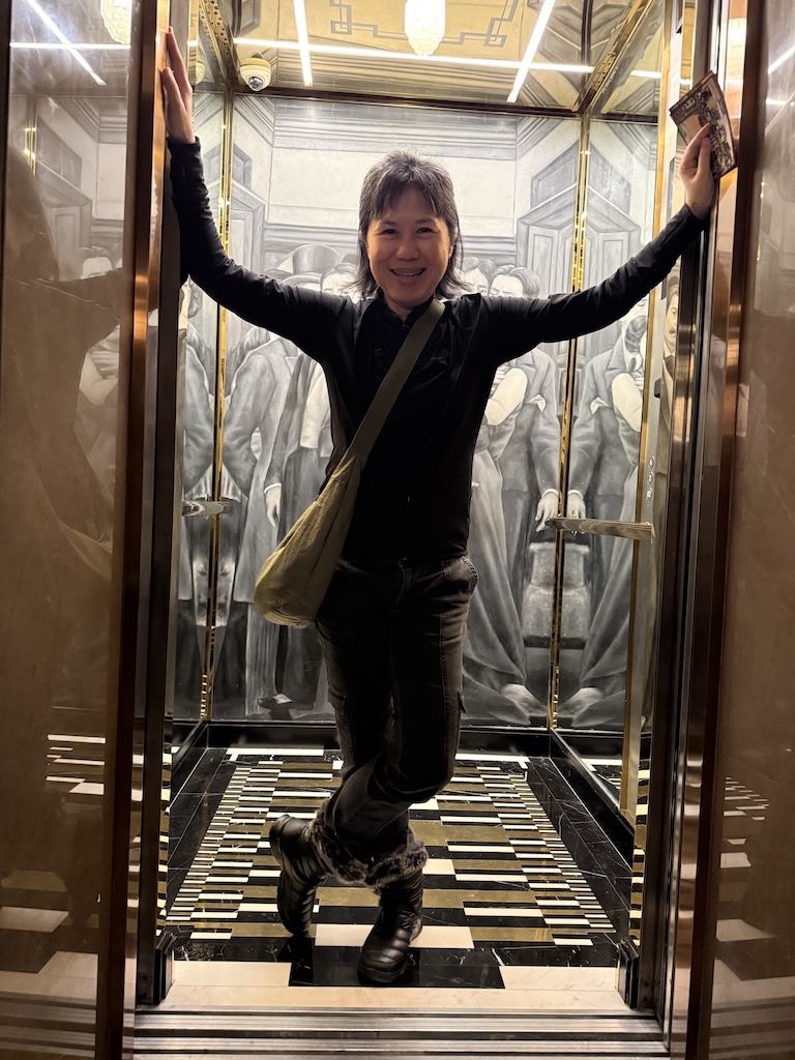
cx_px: 398
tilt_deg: -3.2
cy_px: 530
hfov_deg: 56.8
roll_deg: -2.8
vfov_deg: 71.6
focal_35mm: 24
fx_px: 735
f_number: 1.78
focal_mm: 6.76
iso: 800
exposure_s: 1/25
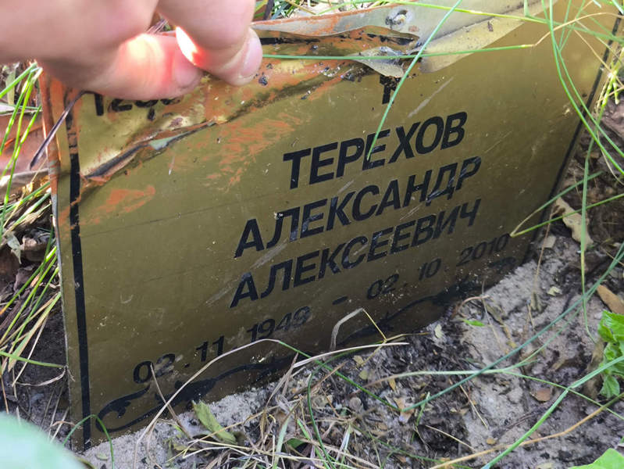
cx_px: 312
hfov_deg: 38.2
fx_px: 902
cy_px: 234
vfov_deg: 29.1
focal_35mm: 50
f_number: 1.7
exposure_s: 1/50
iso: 250
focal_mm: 4.71
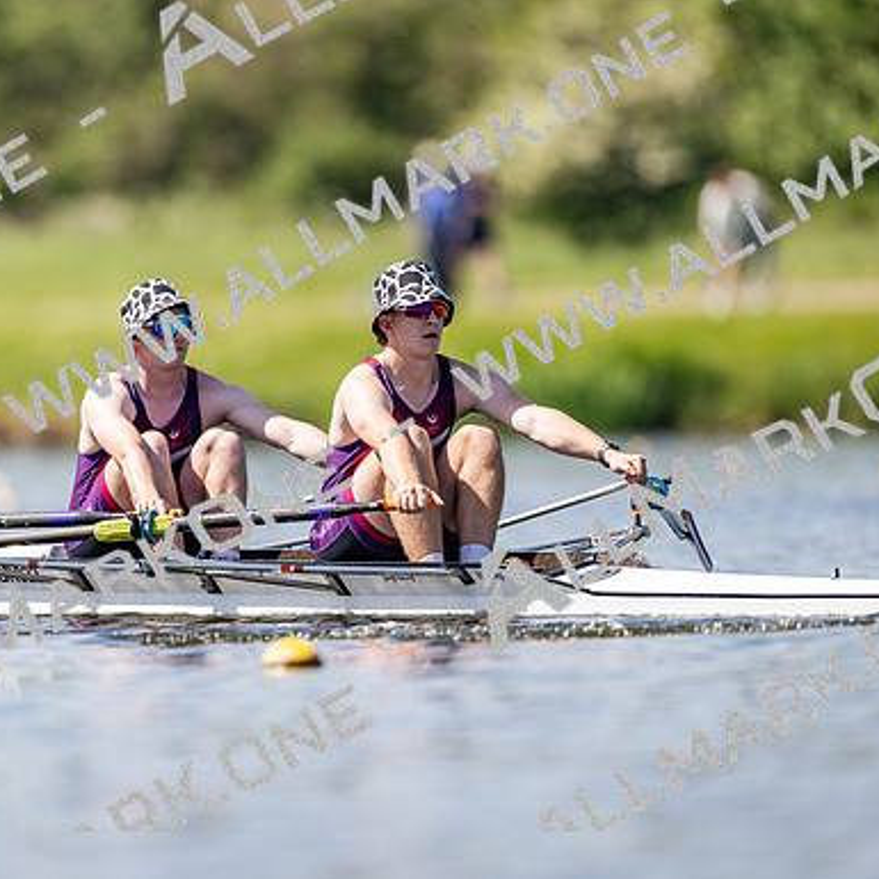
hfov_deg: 2.3
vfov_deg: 2.3
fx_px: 22092
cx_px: 285
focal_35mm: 769
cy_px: 440
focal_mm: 600
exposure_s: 1/2500
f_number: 4
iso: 280
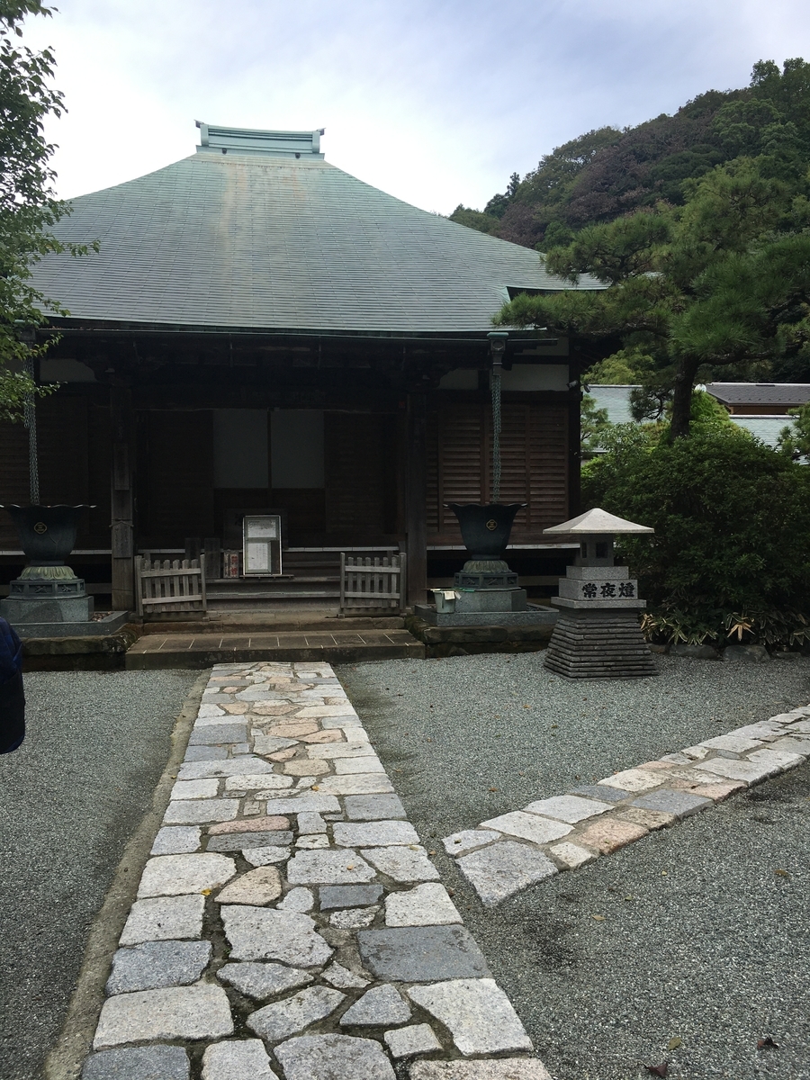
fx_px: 905
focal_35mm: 29
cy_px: 540
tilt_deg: -1.4
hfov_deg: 48.2
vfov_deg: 61.7
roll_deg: -0.4
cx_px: 405
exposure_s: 1/1166
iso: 25
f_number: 2.2
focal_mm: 4.15
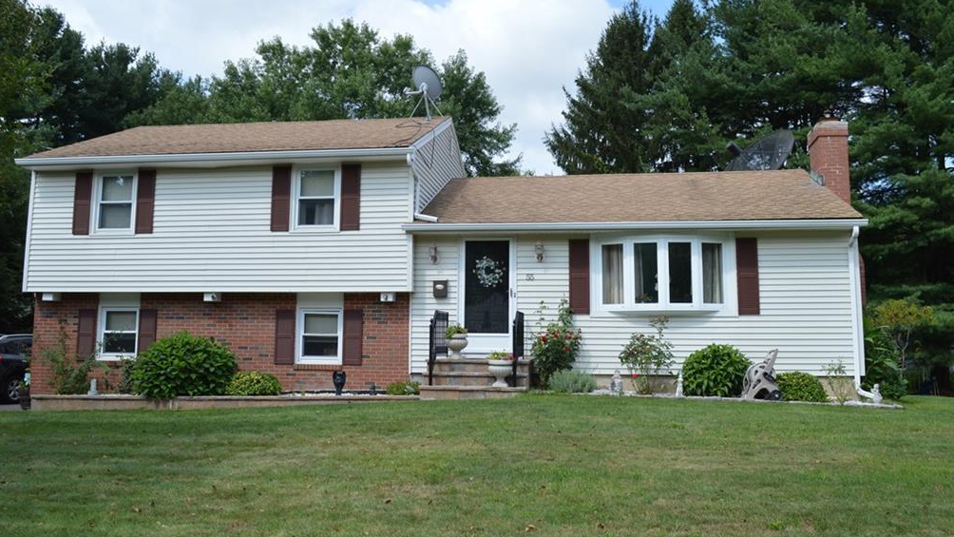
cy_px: 235
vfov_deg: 36.6
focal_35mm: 32
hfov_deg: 61.0
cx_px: 475
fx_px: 810
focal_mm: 20
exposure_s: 1/250
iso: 100
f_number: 8
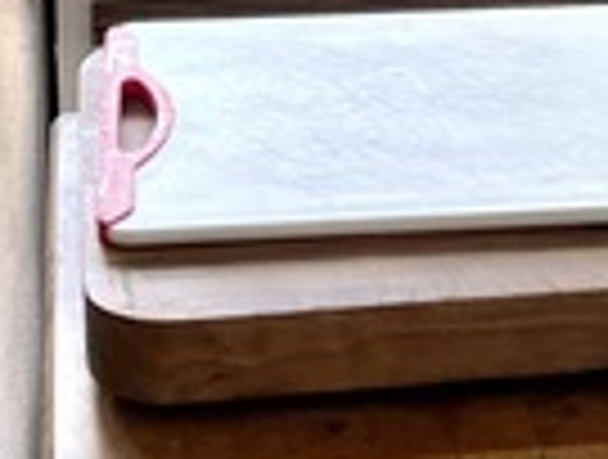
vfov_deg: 10.7
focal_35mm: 128
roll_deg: +1.4
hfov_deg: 15.4
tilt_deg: -9.8
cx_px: 286
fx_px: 2254
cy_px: -450
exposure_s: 1/121
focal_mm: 4.2
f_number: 1.6
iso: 40
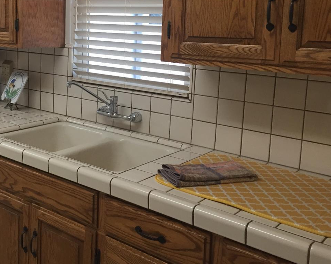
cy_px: 84
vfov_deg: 33.8
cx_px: 96
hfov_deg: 41.2
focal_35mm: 44
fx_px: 431
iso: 50
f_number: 2.2
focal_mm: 4.15
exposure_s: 1/30
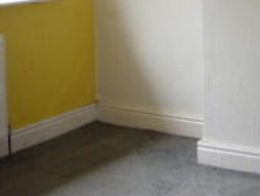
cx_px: 226
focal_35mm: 84
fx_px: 632
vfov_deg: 17.0
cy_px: -22
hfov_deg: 22.8
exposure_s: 1/30
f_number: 2.8
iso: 100
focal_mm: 4.6
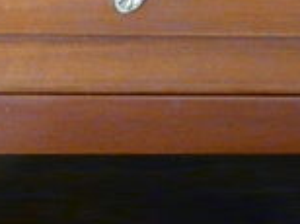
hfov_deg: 10.8
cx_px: 14
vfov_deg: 8.1
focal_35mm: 182
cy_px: 4
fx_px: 1575
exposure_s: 1/40
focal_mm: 4.6
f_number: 2.8
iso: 400
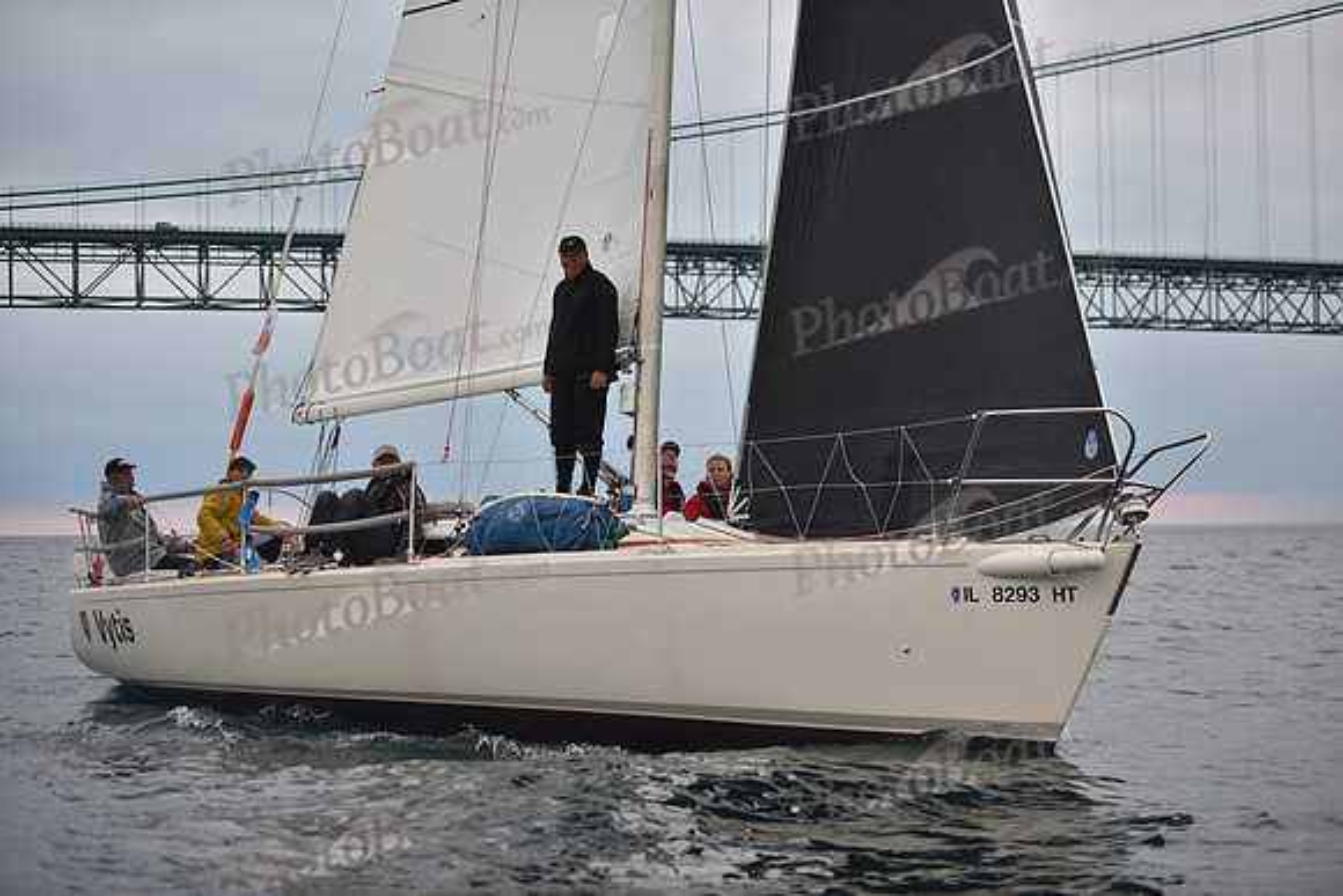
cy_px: 448
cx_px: 672
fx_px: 2612
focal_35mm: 70
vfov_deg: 19.5
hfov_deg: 28.8
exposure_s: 1/640
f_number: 2.8
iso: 640
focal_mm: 70
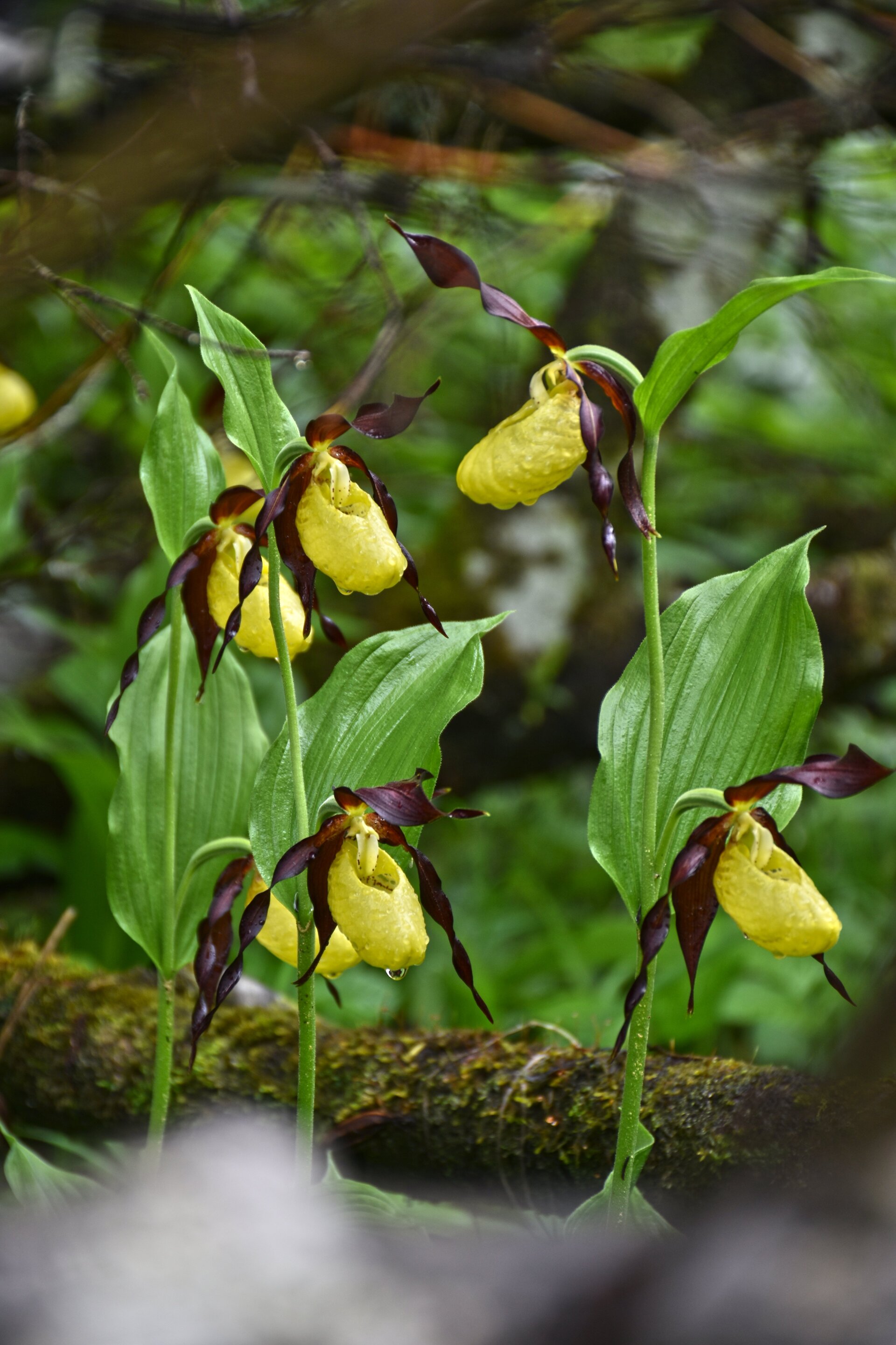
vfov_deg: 11.8
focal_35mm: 174
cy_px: 672
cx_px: 448
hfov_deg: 7.9
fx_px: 6495
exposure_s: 1/30
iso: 100
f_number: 5.6
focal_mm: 116
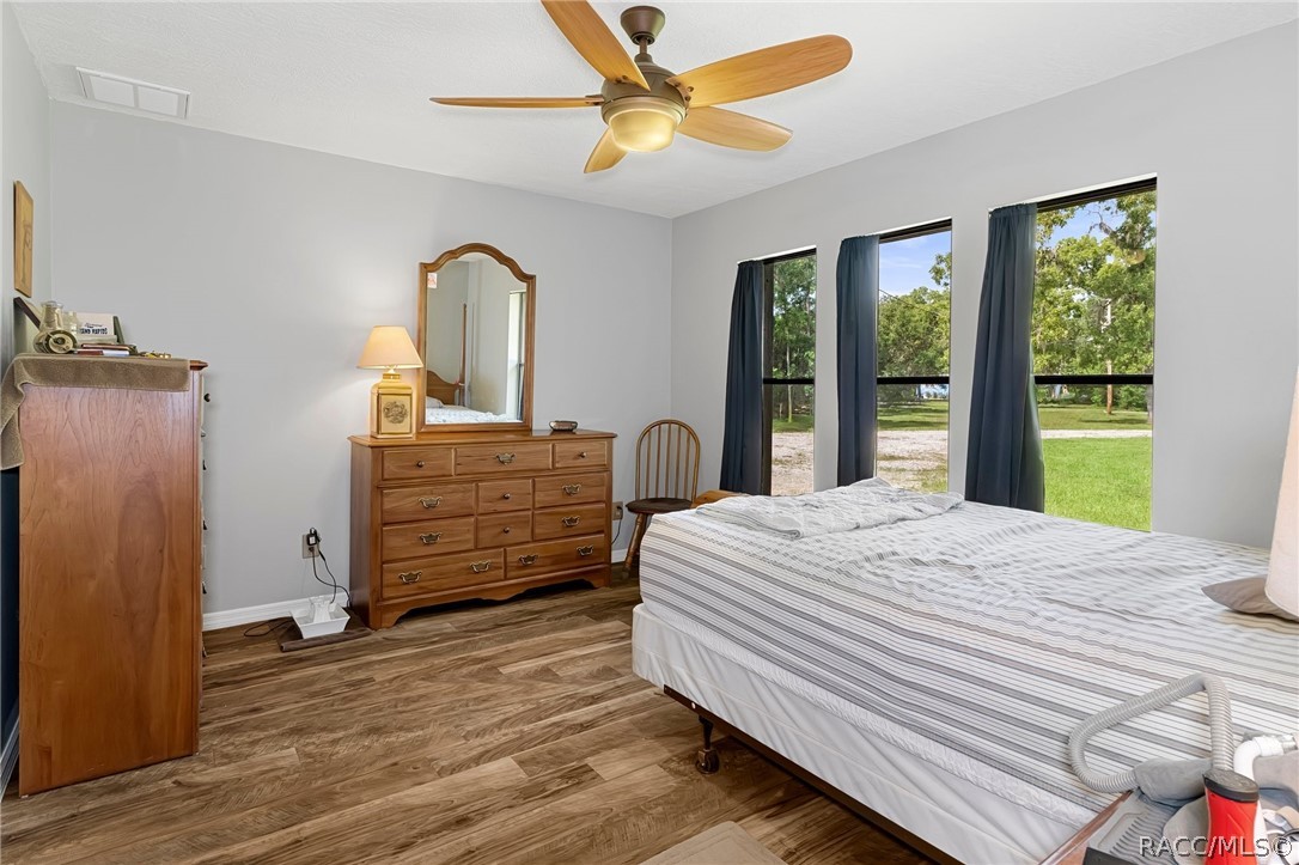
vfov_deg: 67.3
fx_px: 649
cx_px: 650
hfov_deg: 90.0
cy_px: 432
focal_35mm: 18
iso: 640
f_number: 9
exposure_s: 1/2
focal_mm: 12
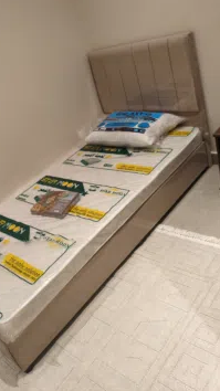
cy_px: 180
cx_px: 61
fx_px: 332
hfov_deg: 36.0
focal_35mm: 32
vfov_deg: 60.9
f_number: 1.5
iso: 800
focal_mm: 4.94
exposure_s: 1/59.9
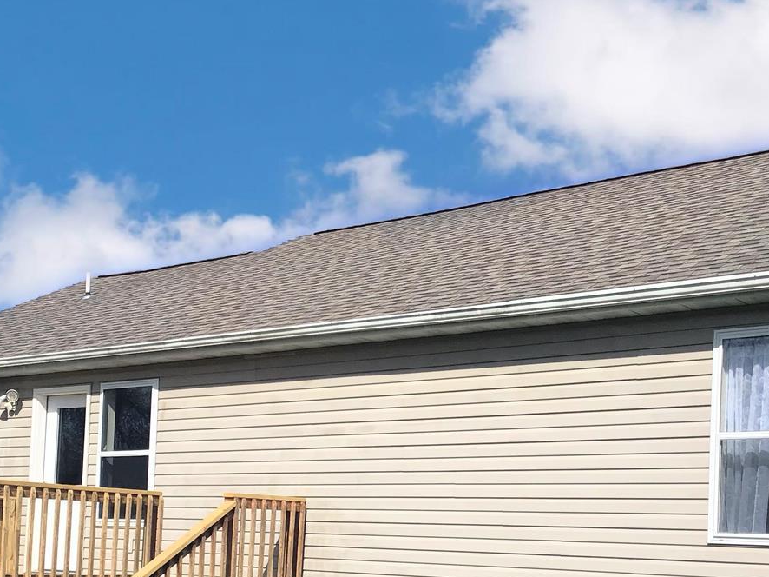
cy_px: 492
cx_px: 352
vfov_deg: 25.5
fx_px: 1244
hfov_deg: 34.3
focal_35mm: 56
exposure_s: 1/2262
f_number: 2.4
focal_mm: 3.3
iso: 25
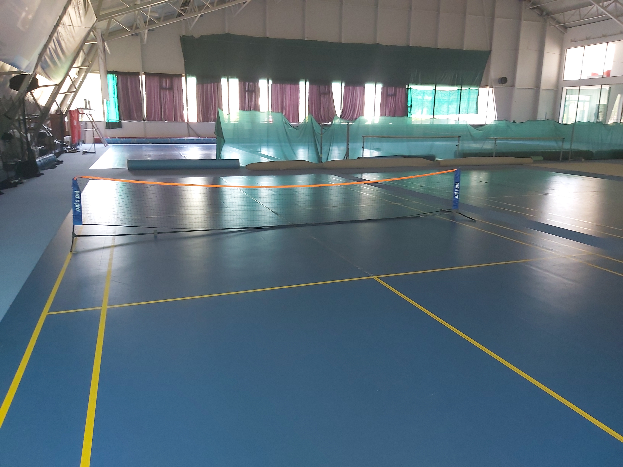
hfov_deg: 67.3
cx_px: 312
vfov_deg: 53.1
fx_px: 468
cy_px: 234
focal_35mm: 26
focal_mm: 3.92
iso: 200
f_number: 1.7
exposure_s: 1/50
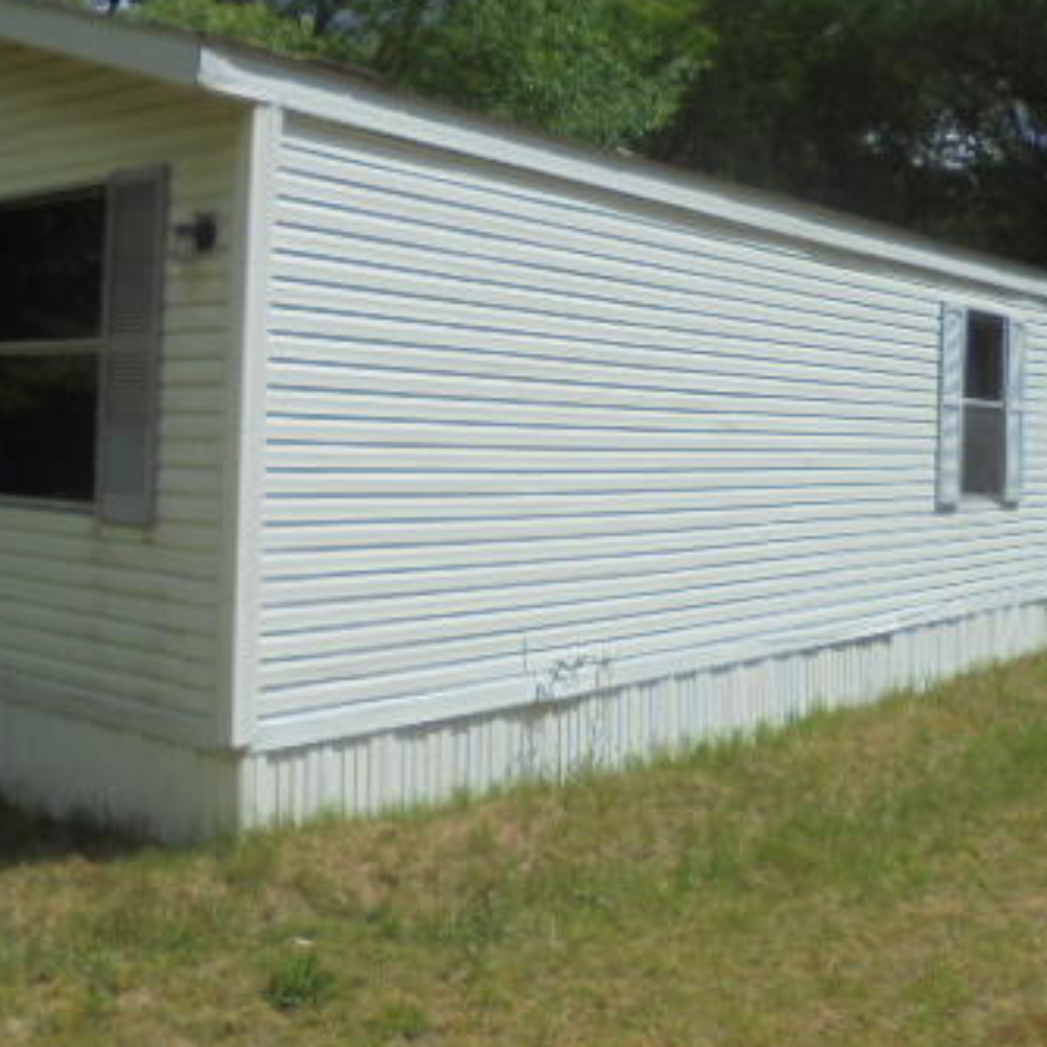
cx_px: 567
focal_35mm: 44
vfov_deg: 38.0
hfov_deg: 38.3
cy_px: 360
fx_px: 1506
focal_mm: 4.6
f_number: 11.5
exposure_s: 1/200
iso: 100
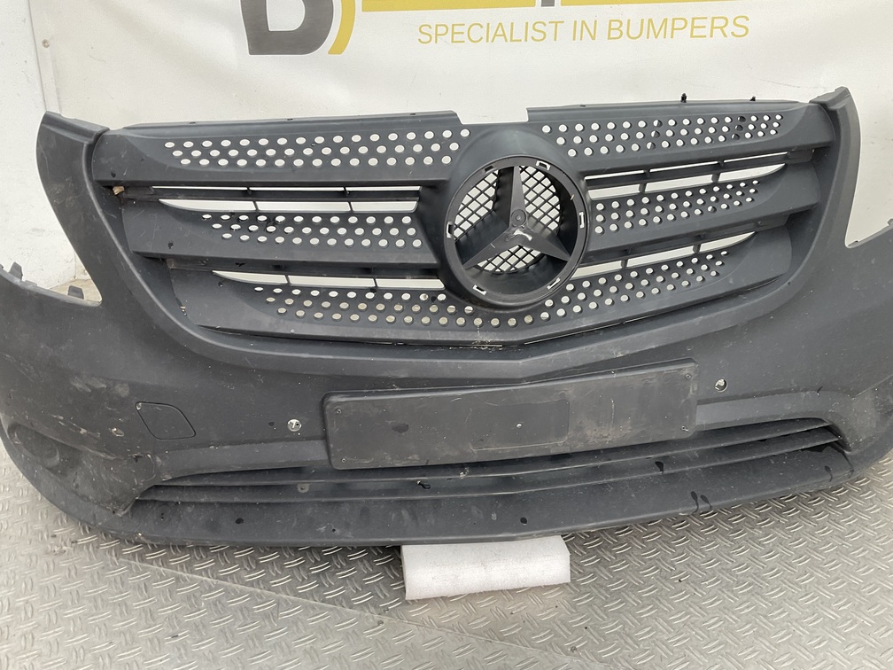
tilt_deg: -22.8
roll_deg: +0.8
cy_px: 335
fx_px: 748
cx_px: 446
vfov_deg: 48.2
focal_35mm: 29
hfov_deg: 61.7
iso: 32
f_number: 1.8
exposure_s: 1/120
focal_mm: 3
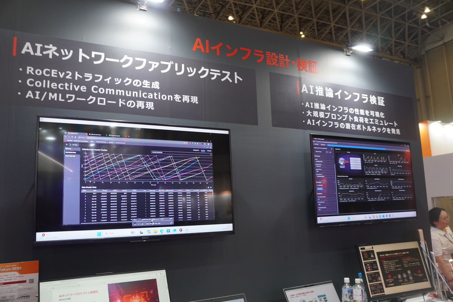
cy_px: 151
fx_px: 377
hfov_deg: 61.9
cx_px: 226
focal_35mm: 30
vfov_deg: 43.6
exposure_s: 1/30
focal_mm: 20
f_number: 3.5
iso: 160
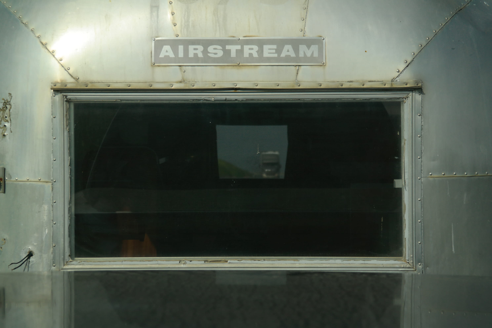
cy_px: 164
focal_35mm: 84
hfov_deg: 24.2
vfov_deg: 16.3
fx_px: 1148
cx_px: 246
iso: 400
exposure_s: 1/1000
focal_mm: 55
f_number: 5.6
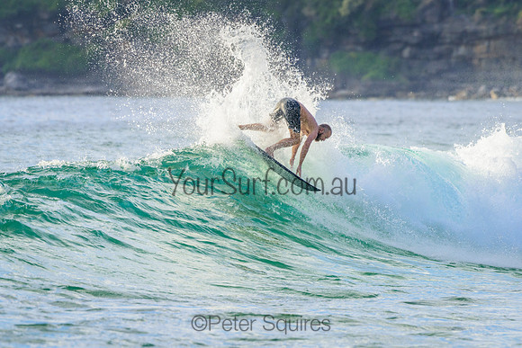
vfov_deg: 3.1
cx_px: 230
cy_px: 175
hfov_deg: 4.7
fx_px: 6402
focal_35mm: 441
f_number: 5.6
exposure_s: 1/2000
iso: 450
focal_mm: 360
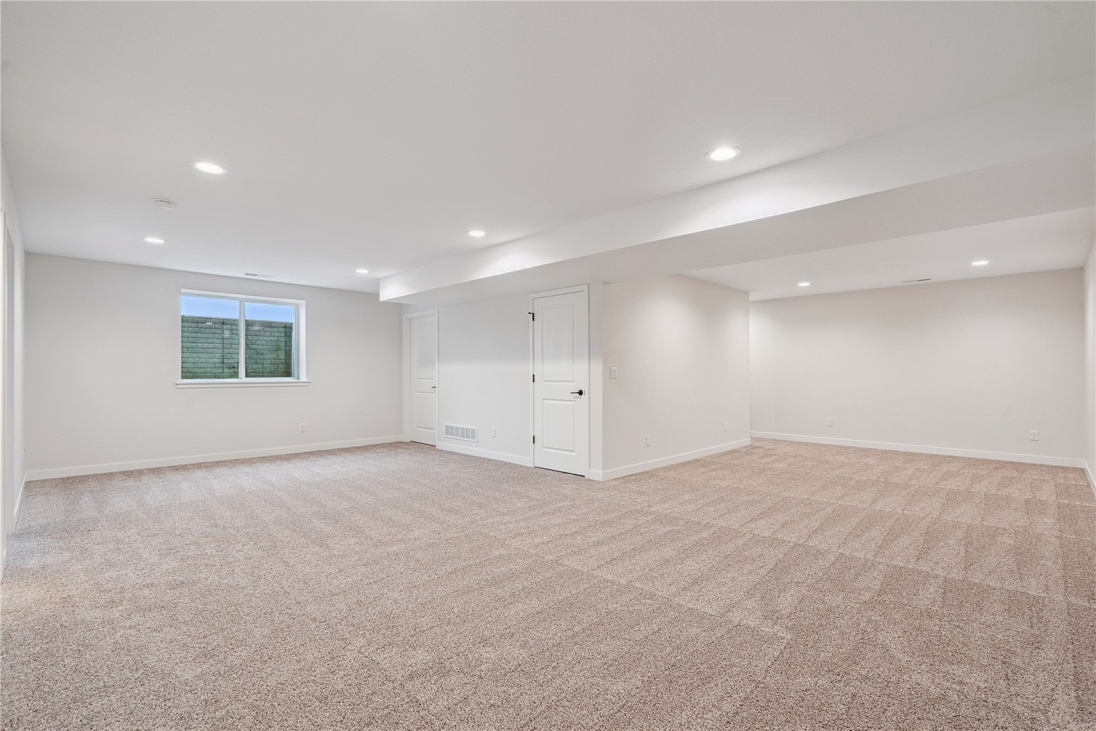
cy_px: 366
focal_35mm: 16
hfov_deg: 96.7
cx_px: 548
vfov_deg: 73.7
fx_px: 487
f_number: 9
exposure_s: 1/10
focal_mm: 16
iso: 400
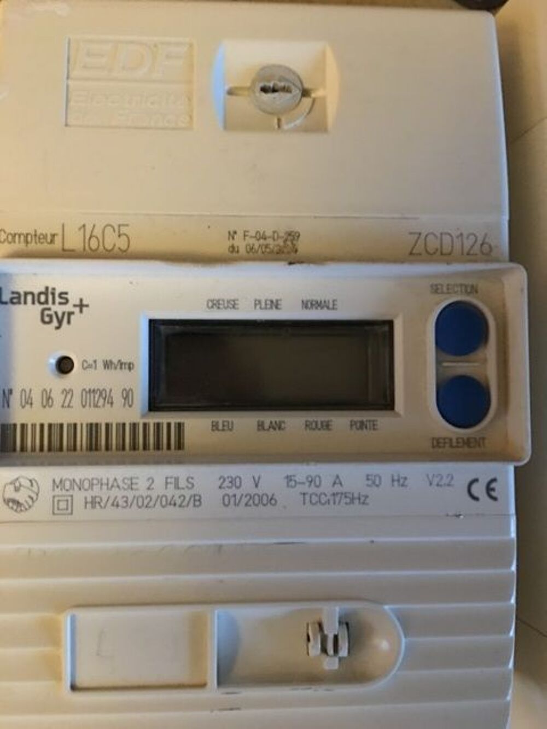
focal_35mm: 29
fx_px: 611
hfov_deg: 48.2
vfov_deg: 61.7
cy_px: 364
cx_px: 274
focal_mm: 4.15
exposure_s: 1/4
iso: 160
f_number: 2.2
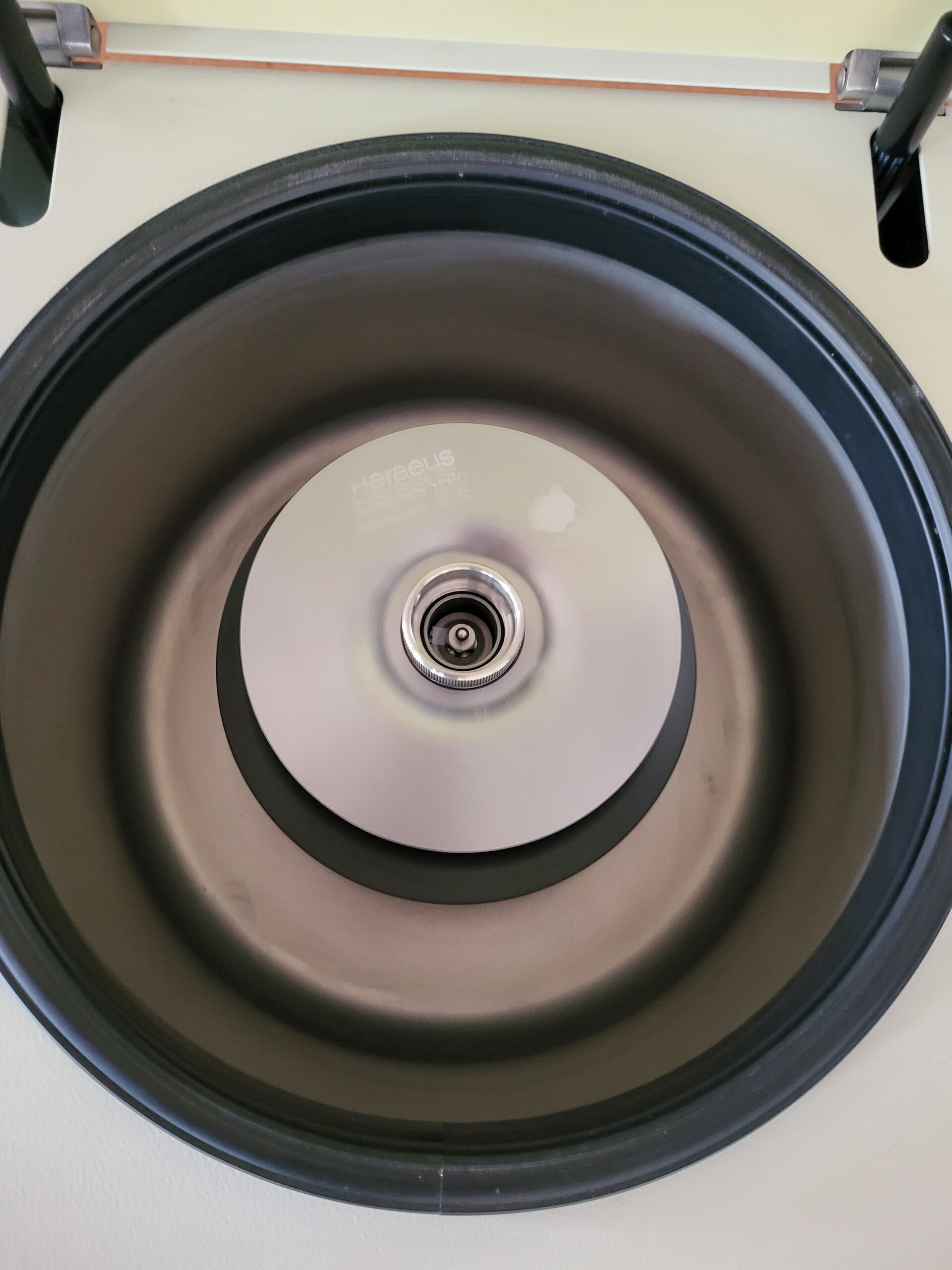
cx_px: 476
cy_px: 635
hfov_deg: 53.1
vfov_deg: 67.3
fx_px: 953
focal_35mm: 26
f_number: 1.8
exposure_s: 1/25
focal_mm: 5.4
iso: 640
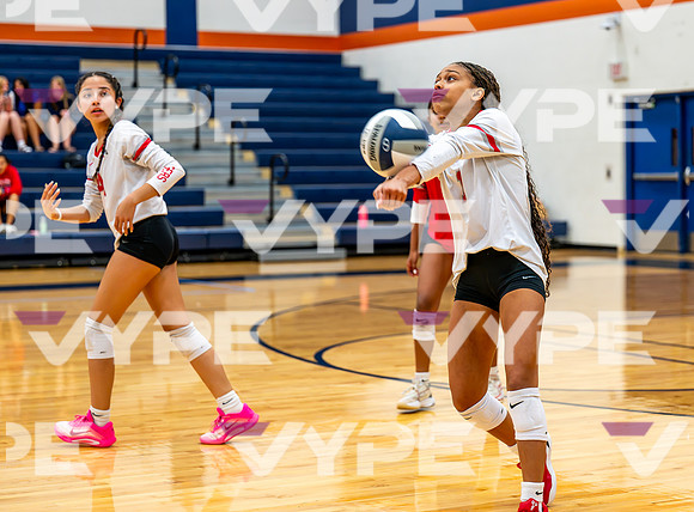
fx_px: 1631
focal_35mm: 82
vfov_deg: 17.8
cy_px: 234
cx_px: 418
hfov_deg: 24.0
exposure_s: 1/800
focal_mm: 70
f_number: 2.8
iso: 2800
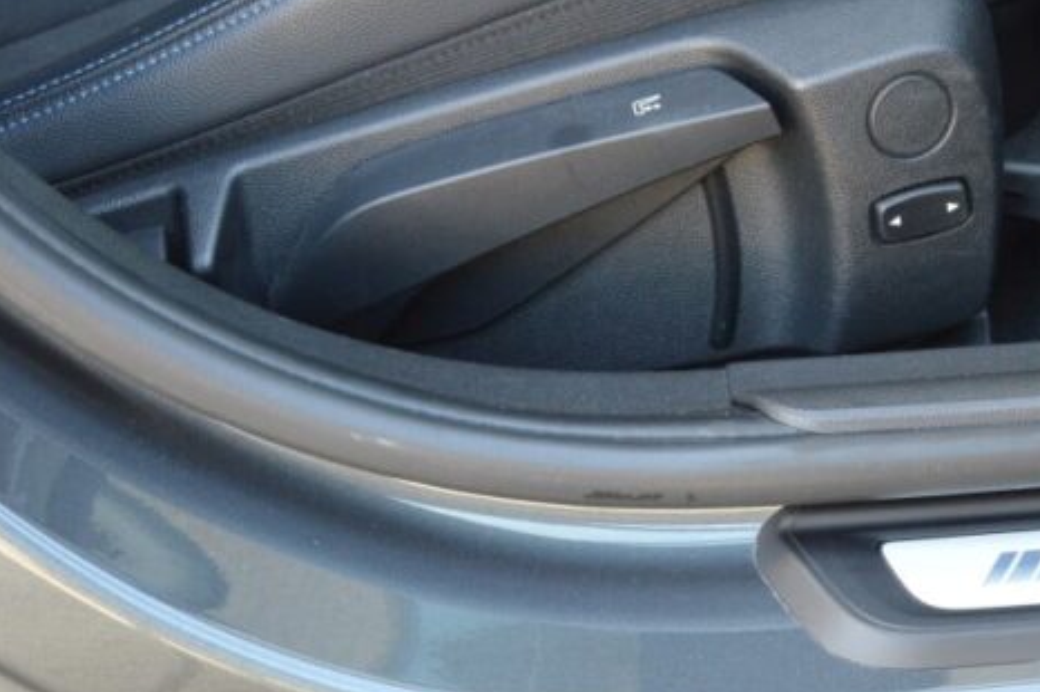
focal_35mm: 116
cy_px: 69
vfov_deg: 11.7
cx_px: 1332
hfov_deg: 16.7
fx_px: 3349
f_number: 11
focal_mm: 30
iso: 200
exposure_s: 1/5
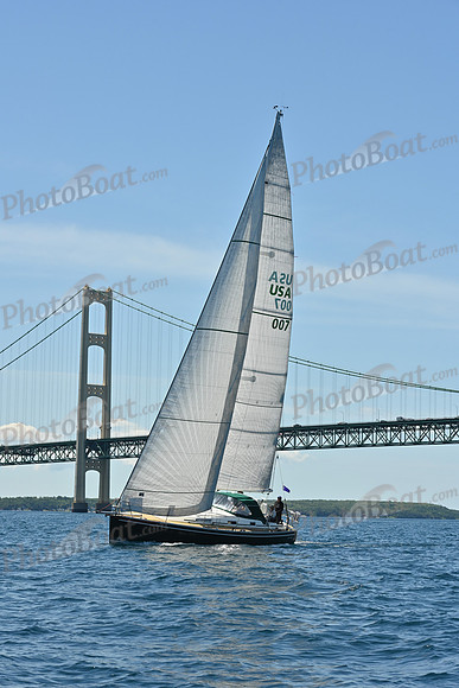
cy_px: 344
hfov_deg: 15.2
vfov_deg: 22.6
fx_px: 1720
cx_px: 230
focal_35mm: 90
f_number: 10
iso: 320
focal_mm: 90
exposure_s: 1/1000
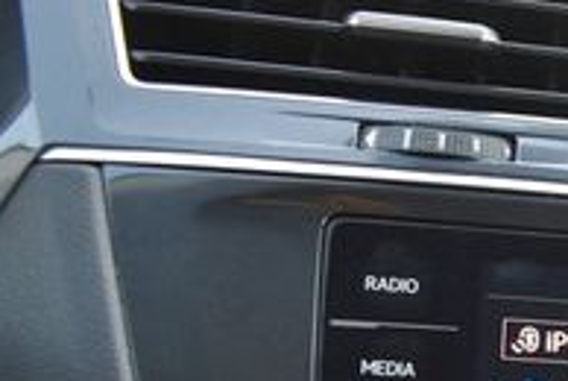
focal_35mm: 89
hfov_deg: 19.7
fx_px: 1406
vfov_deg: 14.9
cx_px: 864
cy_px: 456
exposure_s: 1/200
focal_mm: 18
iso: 800
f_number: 3.5
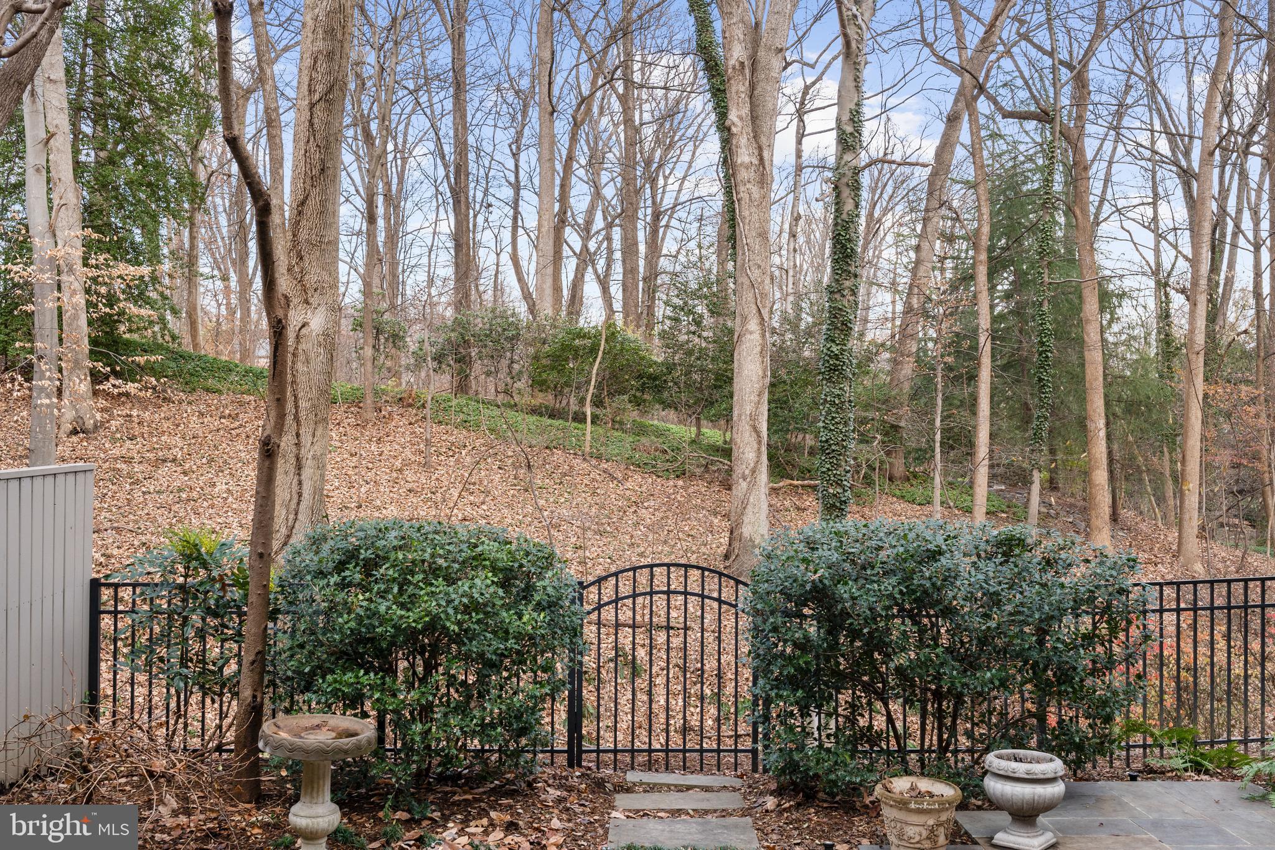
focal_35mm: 34
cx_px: 638
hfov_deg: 55.8
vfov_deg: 38.9
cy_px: 425
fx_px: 1204
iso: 250
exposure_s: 1/100
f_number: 8
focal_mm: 34
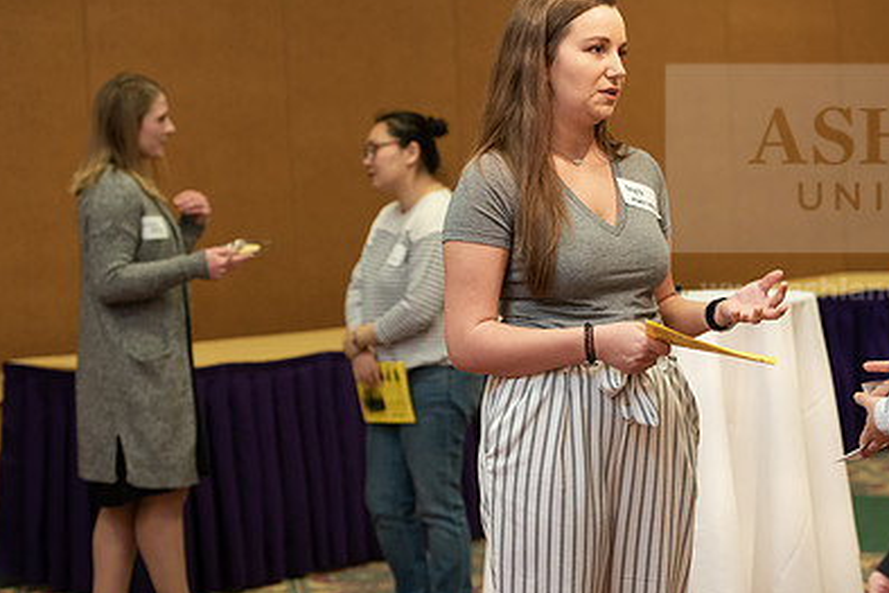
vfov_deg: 13.3
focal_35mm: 103
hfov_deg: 19.8
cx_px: 598
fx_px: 2544
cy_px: 337
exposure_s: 1/200
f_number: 3.5
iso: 1600
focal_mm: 70
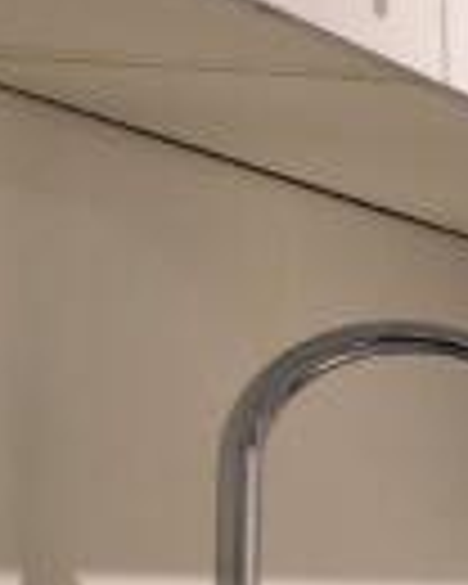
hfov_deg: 8.5
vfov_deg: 16.7
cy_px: 772
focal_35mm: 108
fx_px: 1870
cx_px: 1782
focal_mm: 7
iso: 1000
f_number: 4
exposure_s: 1/60
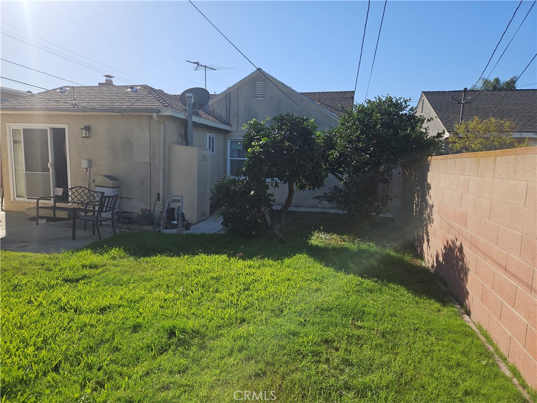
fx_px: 357
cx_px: 268
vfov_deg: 58.9
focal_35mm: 23
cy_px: 202
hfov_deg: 73.9
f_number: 1.8
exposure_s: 1/1925
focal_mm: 5.4
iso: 25
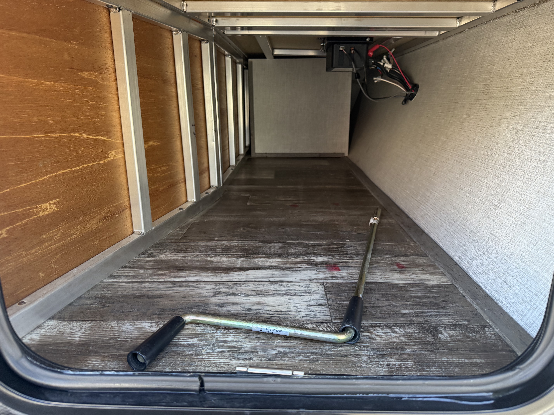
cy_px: 208
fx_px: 384
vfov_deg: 56.8
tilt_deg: -16.8
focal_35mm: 24
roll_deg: +1.7
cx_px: 277
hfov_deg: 71.6
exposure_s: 1/199
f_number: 1.78
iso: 200
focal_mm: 6.76
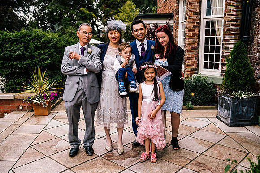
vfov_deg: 37.9
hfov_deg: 54.4
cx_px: 130
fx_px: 253
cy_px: 86
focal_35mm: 35
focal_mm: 35
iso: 100
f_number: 2.8
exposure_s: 1/500
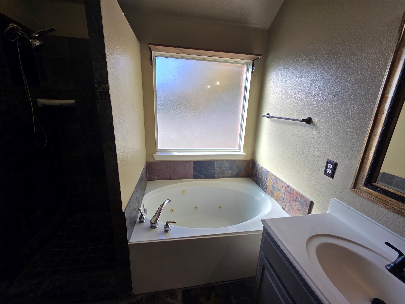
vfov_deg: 89.9
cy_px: 152
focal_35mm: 13
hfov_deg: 106.2
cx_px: 202
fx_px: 152
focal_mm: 2.2
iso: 50
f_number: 2.2
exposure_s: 1/253
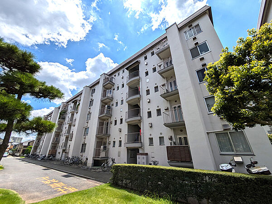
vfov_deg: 85.7
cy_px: 102
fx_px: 110
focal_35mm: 14
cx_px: 136
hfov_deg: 102.1
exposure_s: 1/6024
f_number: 2.2
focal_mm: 1.83
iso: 49
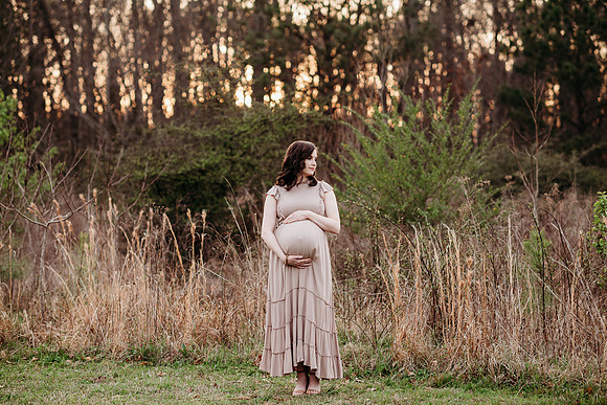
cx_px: 304
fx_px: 1433
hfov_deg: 23.9
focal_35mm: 85
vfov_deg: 16.1
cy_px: 202
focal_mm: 85
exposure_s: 1/320
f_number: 2.5
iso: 400
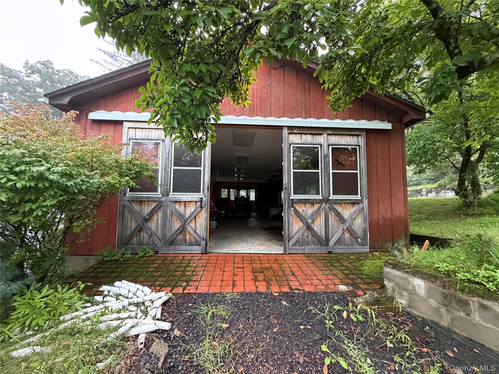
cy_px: 187
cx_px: 250
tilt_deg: +4.3
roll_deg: -0.8
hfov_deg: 102.1
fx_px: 202
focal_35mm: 14
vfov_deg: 85.7
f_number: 2.2
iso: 640
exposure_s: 1/60
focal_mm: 2.22
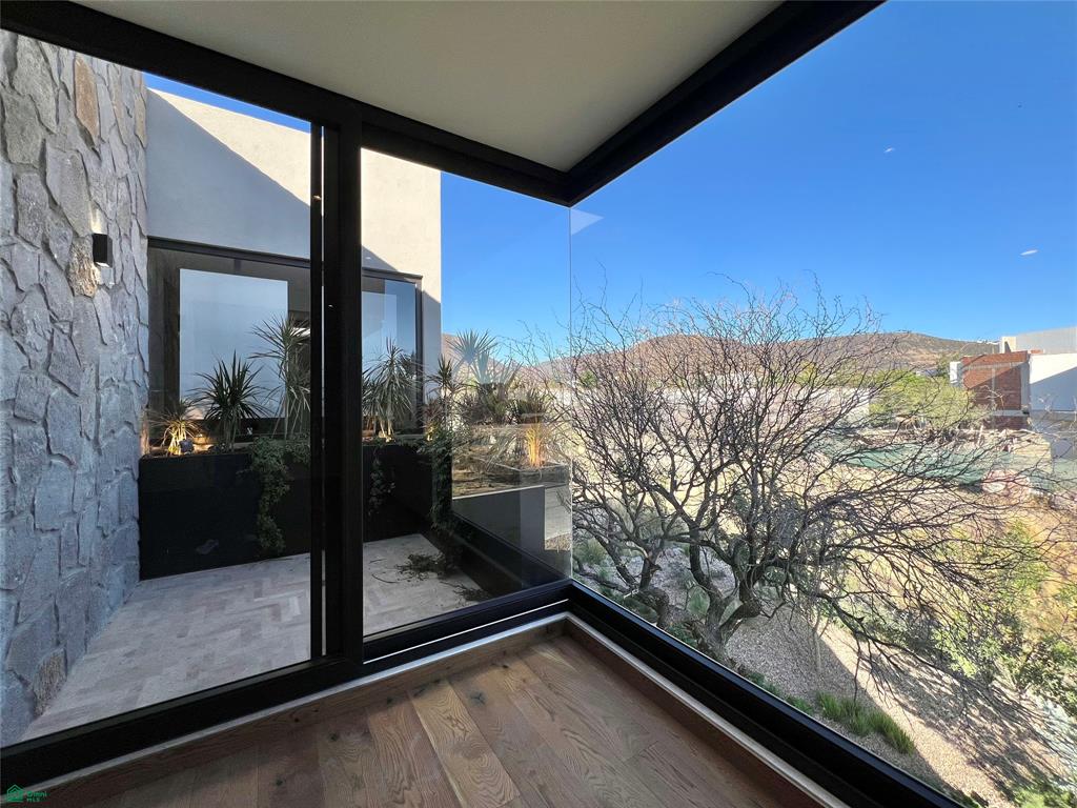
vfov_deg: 89.9
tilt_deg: -0.2
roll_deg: -0.2
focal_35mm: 13
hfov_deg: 106.2
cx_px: 538
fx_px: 404
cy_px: 404
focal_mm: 1.57
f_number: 1.8
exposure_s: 1/763
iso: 32
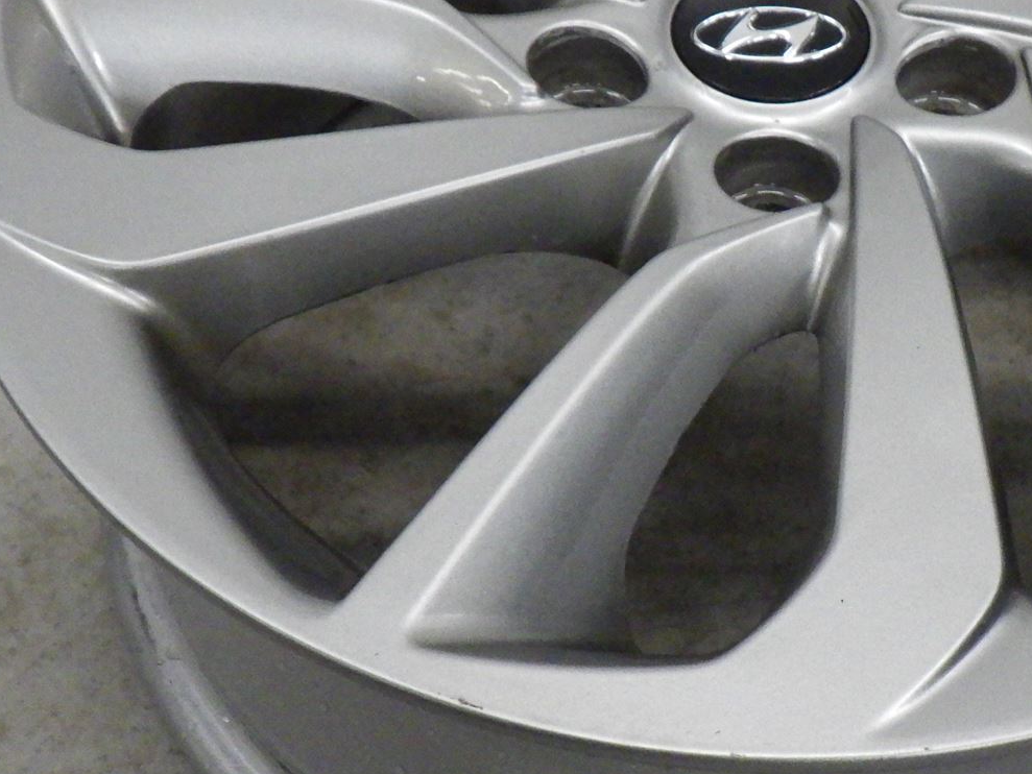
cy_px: 299
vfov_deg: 25.2
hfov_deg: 32.6
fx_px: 1729
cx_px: 775
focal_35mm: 58
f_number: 3.5
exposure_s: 1/40
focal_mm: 5
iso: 400
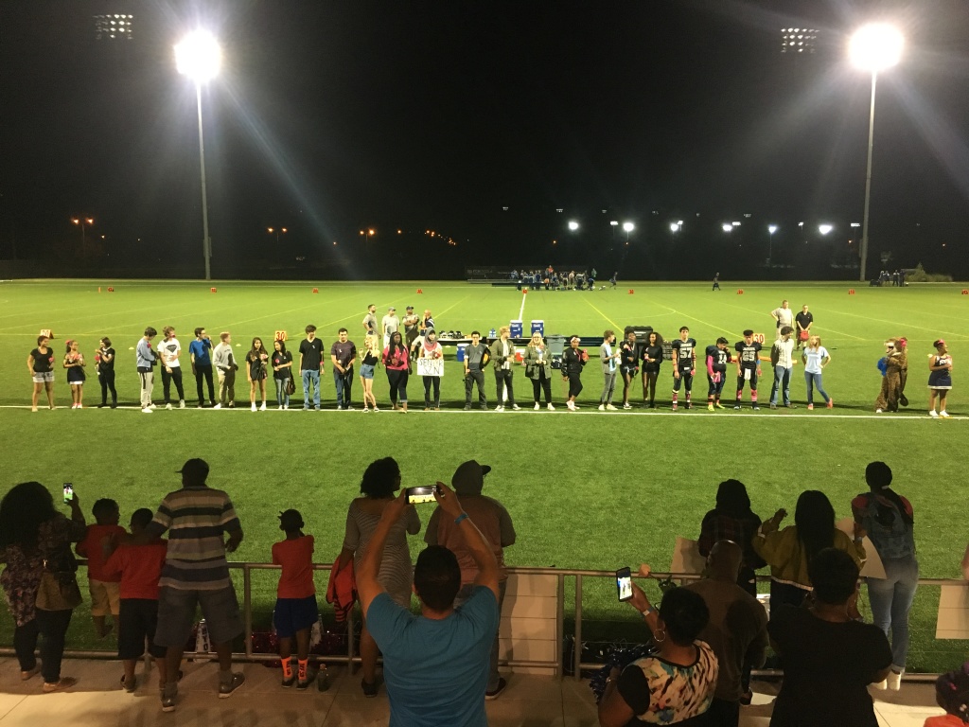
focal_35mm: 29
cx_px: 484
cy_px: 364
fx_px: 812
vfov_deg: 48.2
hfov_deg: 61.7
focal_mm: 4.15
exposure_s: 1/30
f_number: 2.2
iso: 160
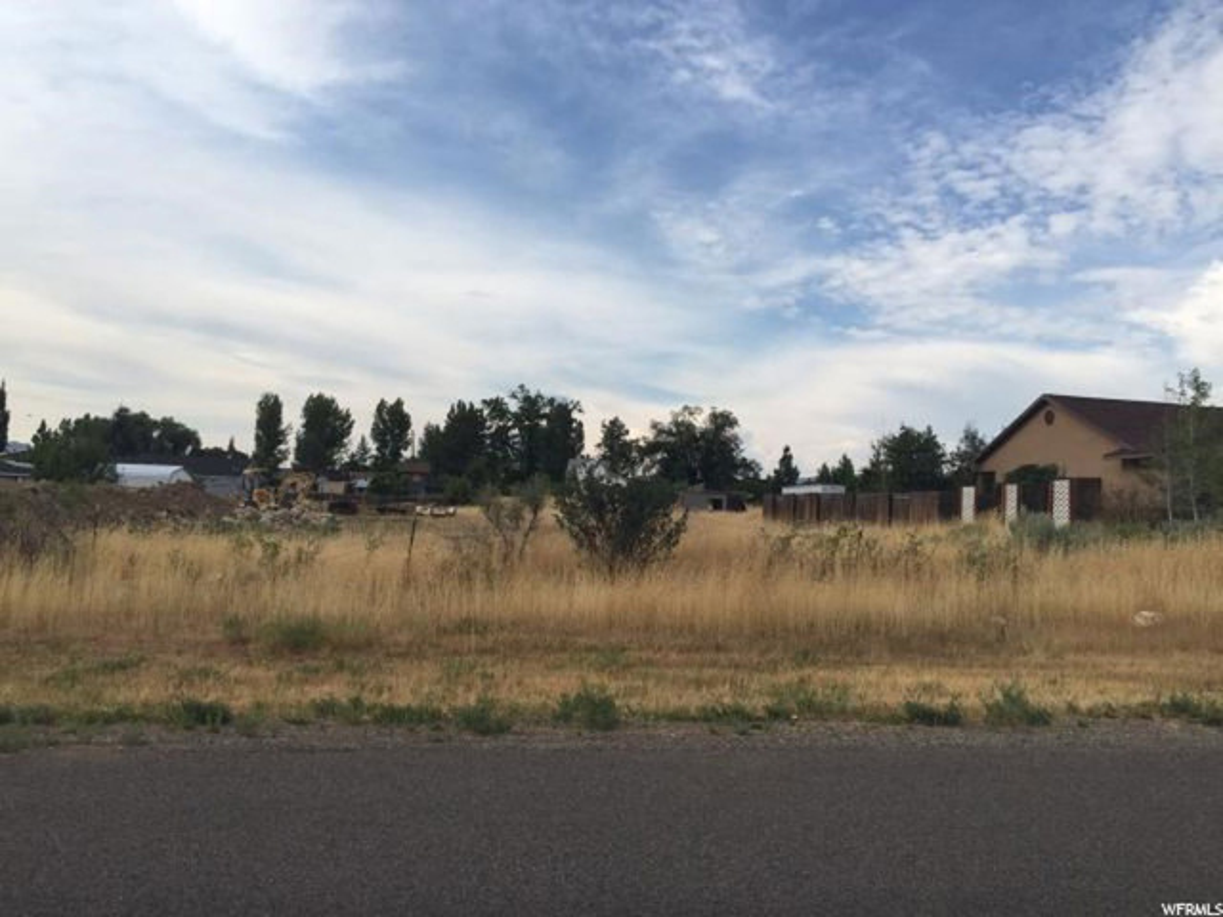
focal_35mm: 29
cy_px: 458
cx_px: 612
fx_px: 1025
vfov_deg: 48.2
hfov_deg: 61.7
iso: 32
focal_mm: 4.15
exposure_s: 1/1647
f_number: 2.2
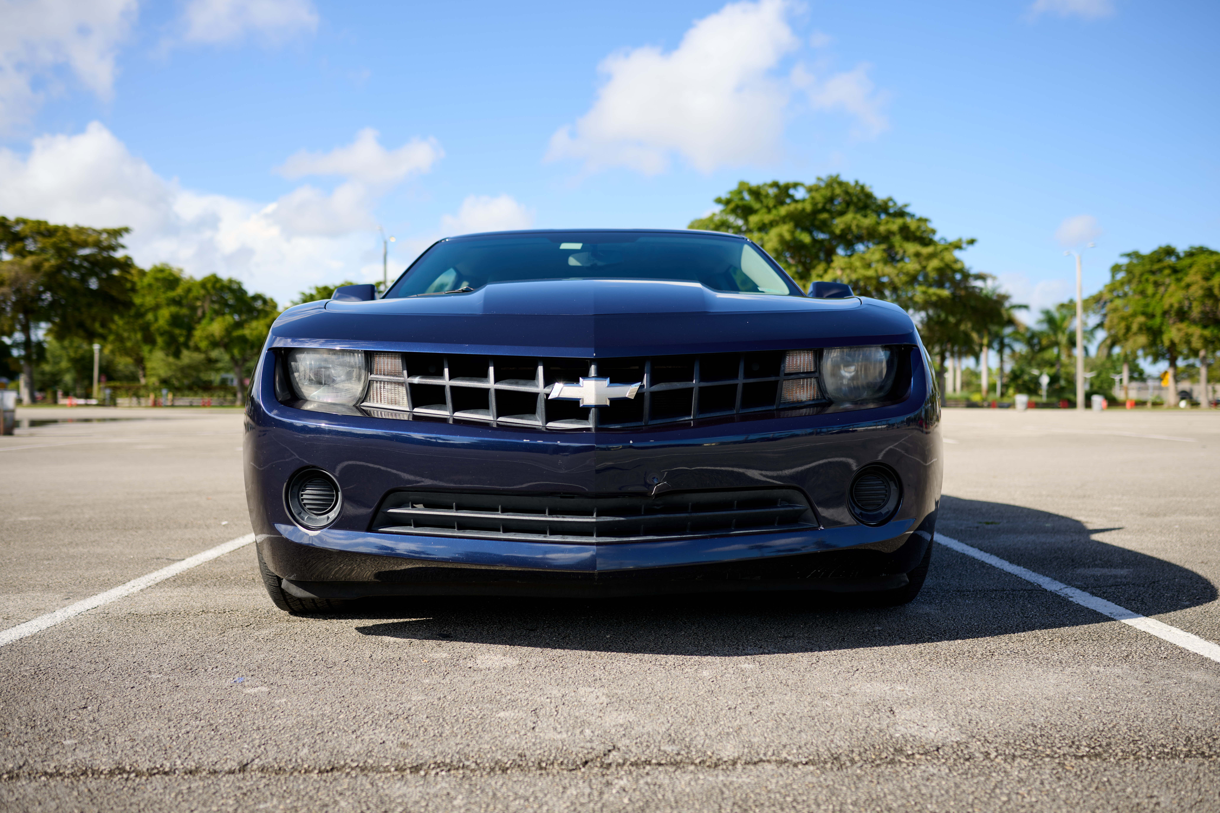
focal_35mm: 35
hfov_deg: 54.4
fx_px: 1186
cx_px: 610
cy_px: 406
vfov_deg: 37.9
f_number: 2.8
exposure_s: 1/640
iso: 64
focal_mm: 35
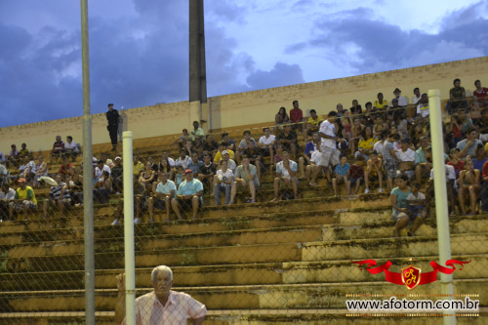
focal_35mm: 57
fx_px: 772
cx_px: 244
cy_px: 162
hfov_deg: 35.1
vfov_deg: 23.8
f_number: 4.5
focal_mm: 38
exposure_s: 1/40
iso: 3200
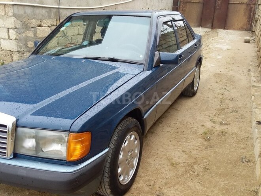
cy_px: 98
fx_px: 234
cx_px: 130
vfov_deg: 45.4
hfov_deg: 58.4
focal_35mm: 31
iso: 40
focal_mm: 3.3
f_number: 2.2
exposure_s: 1/100
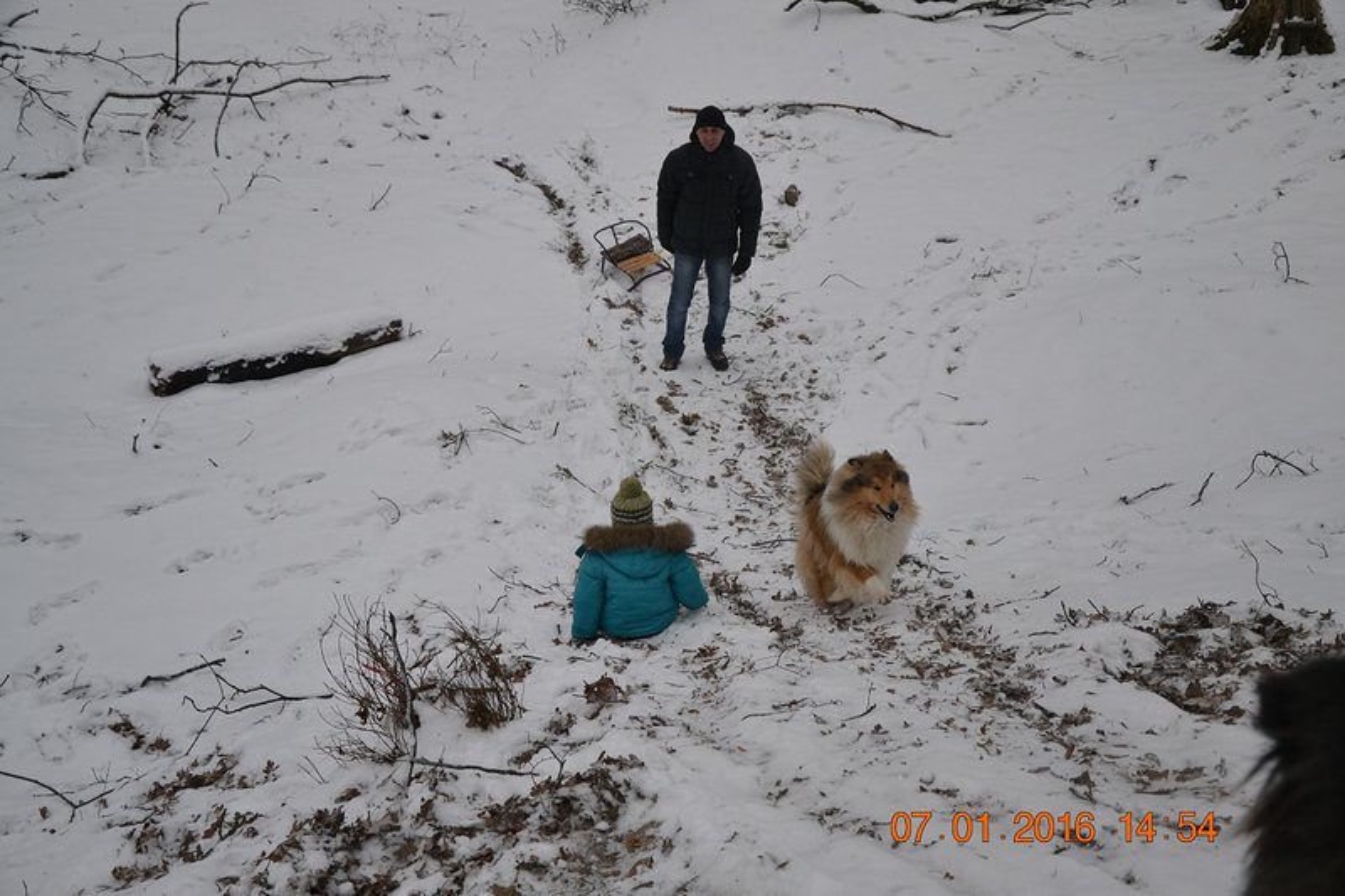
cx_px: 672
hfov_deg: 46.4
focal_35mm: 42
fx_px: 1569
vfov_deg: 31.9
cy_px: 448
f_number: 4
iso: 640
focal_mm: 28
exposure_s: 1/500
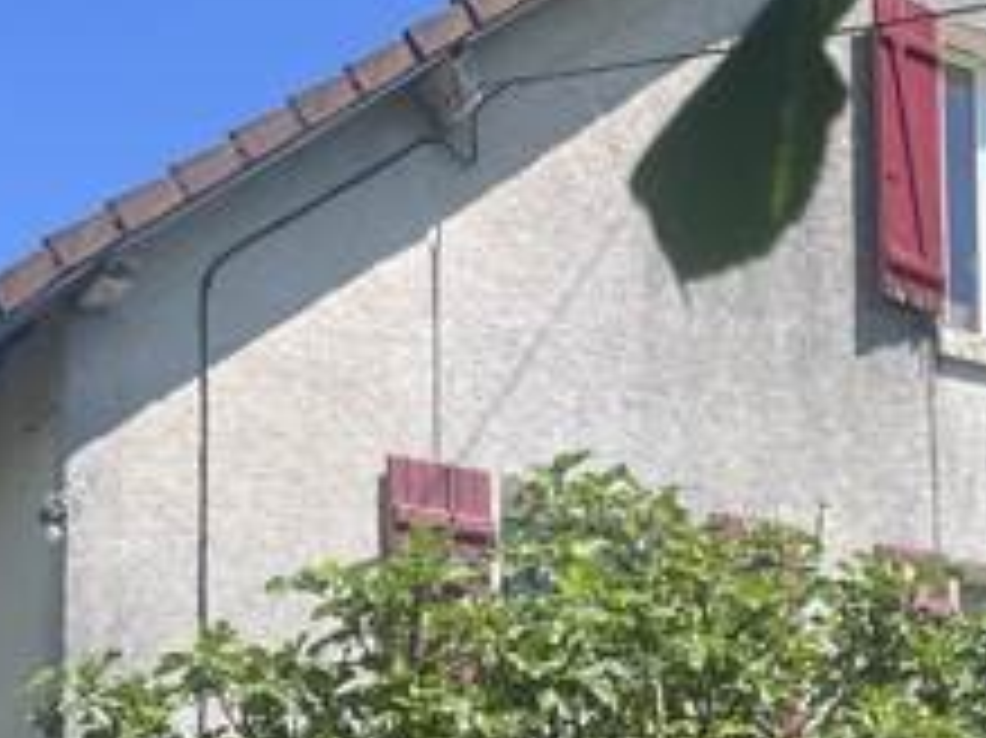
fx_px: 2704
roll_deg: +1.0
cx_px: 842
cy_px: 1098
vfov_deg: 14.5
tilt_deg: +7.4
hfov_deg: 20.3
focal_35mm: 95
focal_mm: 5.1
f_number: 1.6
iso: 50
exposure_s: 1/1580
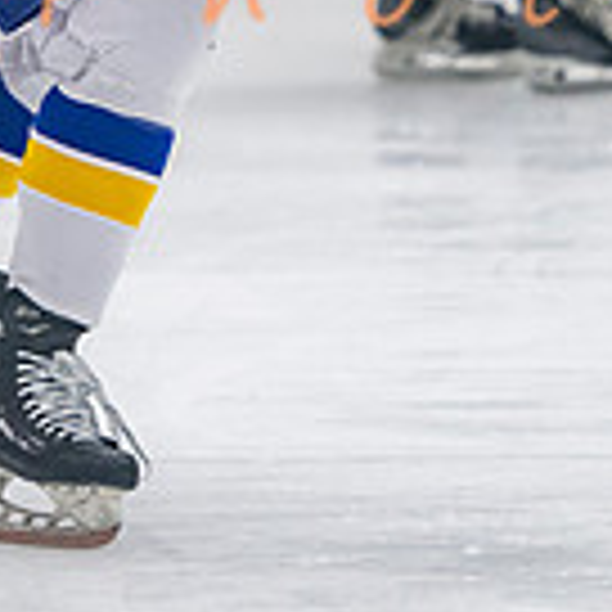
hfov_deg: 2.5
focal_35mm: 689
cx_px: 171
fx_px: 13782
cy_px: -239
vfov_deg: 2.5
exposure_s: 1/640
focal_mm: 135
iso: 2000
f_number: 3.2
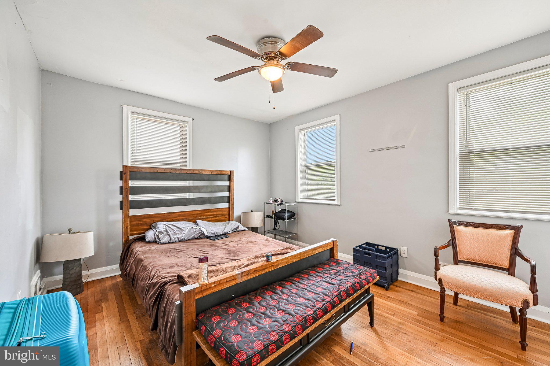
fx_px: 214
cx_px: 275
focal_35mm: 14
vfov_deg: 81.2
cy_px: 183
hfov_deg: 104.3
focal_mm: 14
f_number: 8
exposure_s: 1/8
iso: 400
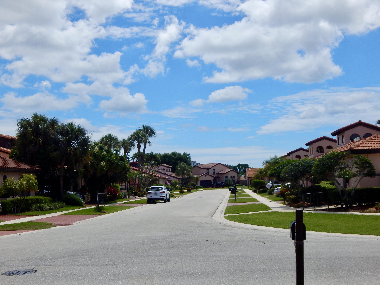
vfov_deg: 30.3
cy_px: 142
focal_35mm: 48
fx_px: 527
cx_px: 190
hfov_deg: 39.7
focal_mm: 8.6
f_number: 7.4
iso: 125
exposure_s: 1/800
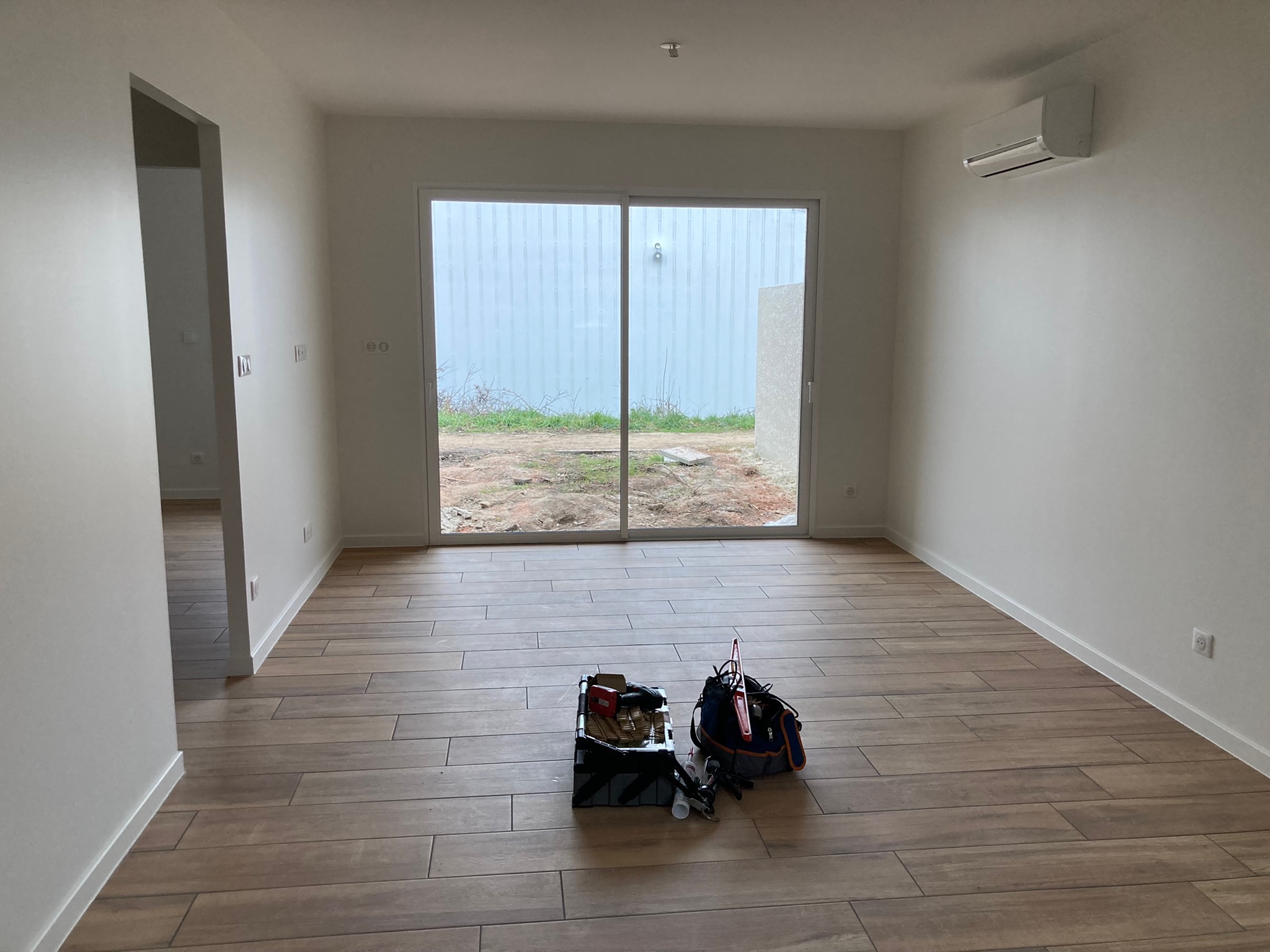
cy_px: 476
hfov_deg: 63.4
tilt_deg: -9.6
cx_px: 635
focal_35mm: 28
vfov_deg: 49.7
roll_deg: -0.9
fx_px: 1027
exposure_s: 1/121
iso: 80
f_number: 1.8
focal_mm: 3.99
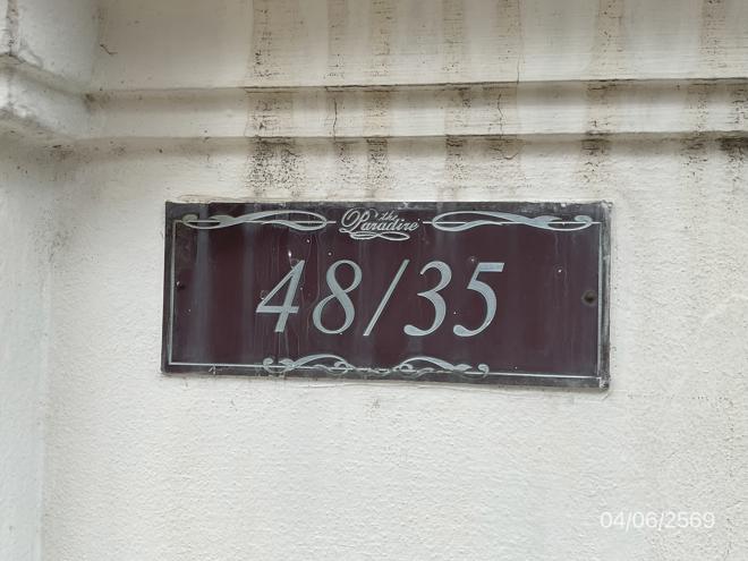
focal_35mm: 29
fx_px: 627
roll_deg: -2.6
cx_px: 374
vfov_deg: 48.2
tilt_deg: +1.6
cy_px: 280
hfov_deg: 61.7
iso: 16
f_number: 1.8
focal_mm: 3
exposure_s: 1/674
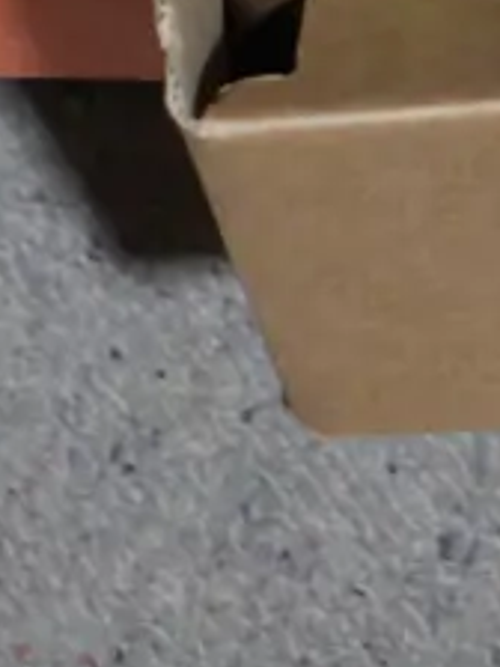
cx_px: 472
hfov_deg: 4.9
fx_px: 5816
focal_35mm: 302
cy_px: -837
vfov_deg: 6.3
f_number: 5.4
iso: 1000
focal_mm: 33
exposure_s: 1/80
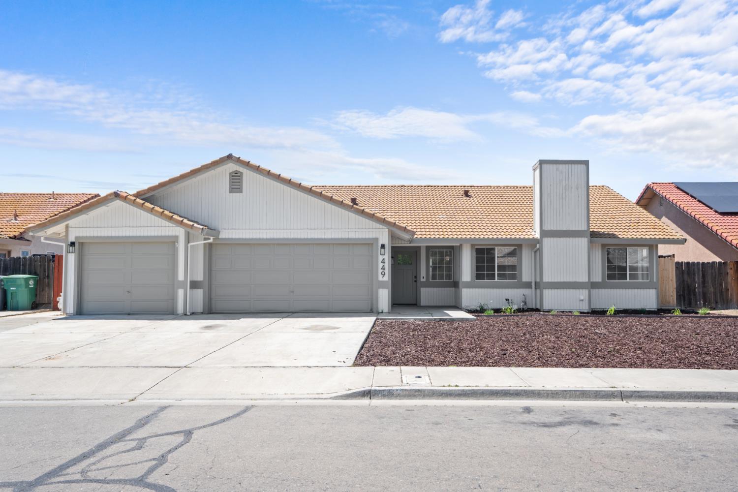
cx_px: 369
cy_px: 246
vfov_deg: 47.9
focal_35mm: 27
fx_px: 553
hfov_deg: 67.4
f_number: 8
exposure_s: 1/160
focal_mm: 27
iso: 200
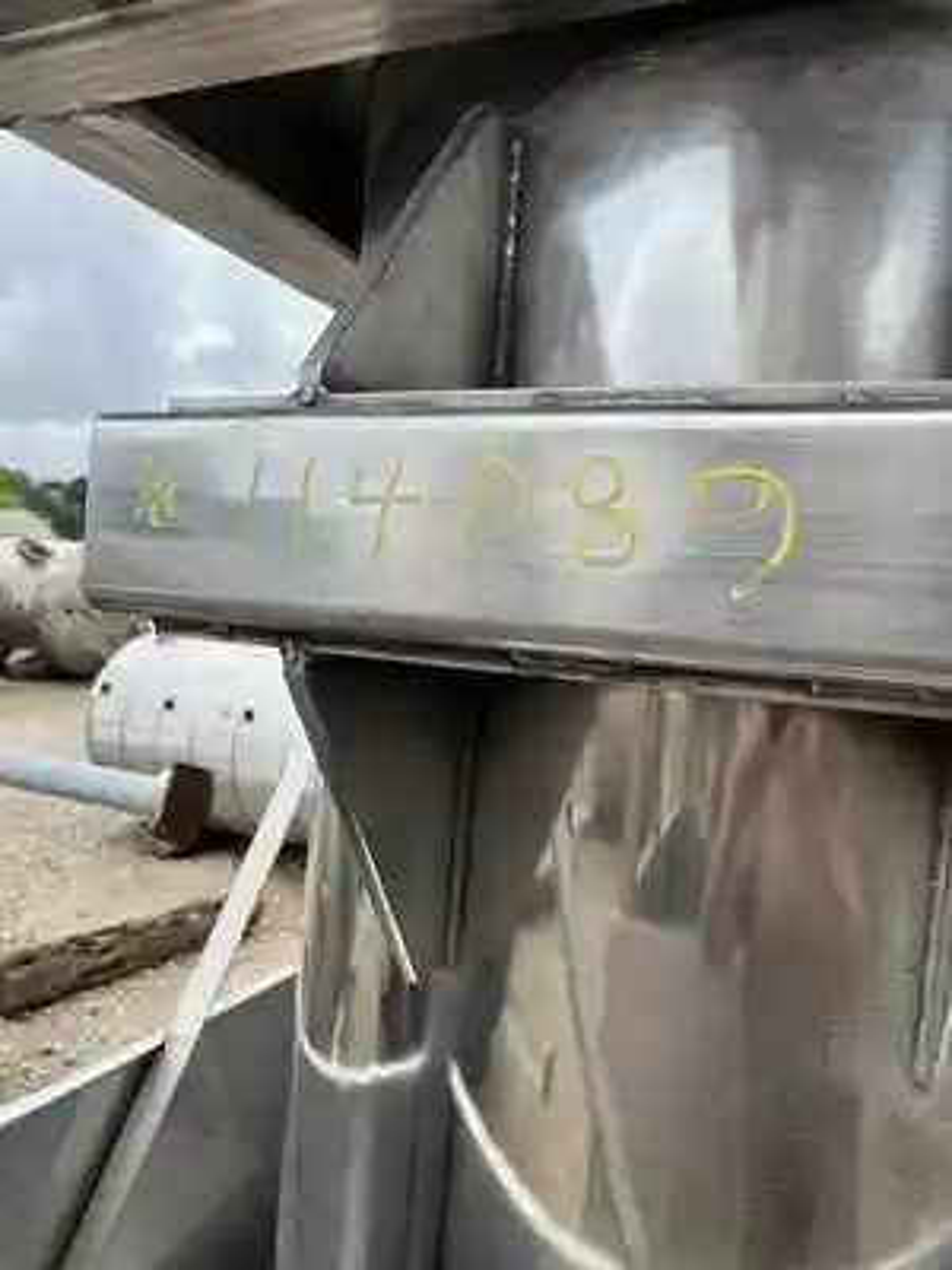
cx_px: 476
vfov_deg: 67.3
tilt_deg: -2.7
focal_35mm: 26
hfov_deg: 53.1
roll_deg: -5.7
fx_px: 953
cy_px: 635
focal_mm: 5.1
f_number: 1.6
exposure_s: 1/1580
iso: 50
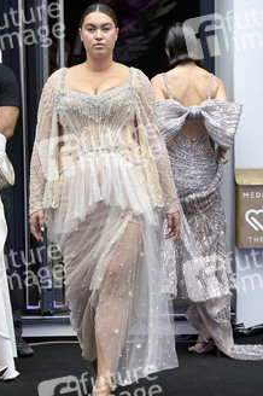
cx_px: 135
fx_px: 1274
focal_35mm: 116
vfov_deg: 17.7
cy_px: 212
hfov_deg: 11.8
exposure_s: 1/640
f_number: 6.3
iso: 4000
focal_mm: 95
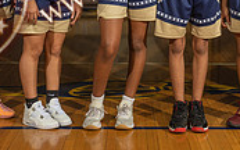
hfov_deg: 22.0
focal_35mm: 94
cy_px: -37
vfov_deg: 13.5
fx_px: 615
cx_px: 156
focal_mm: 24
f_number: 7.1
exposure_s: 1/200
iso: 160
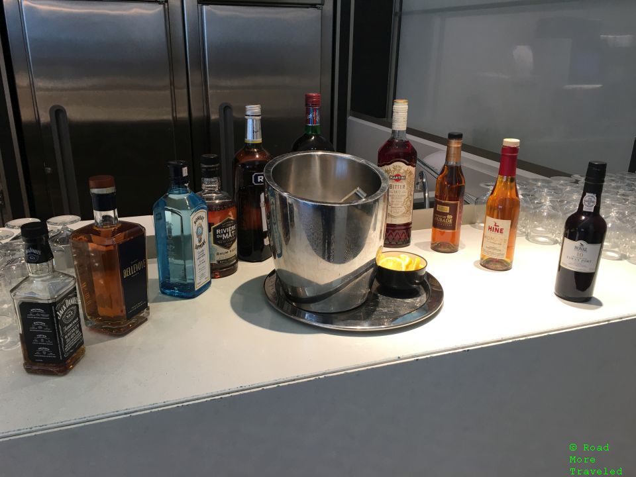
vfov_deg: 48.2
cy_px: 238
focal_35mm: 29
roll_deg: -0.4
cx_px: 318
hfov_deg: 61.7
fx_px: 533
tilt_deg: -18.0
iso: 25
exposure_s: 1/33
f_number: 2.2
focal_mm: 4.15
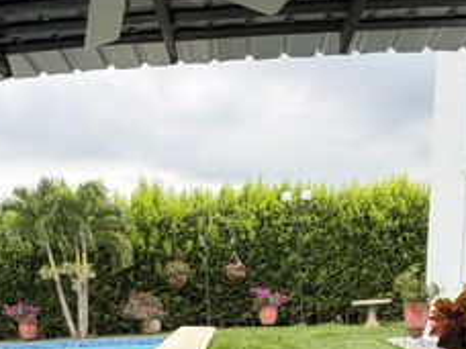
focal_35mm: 41
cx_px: 224
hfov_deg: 45.8
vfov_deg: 30.1
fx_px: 552
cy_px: 416
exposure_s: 1/121
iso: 50
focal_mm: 2.22
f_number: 2.2
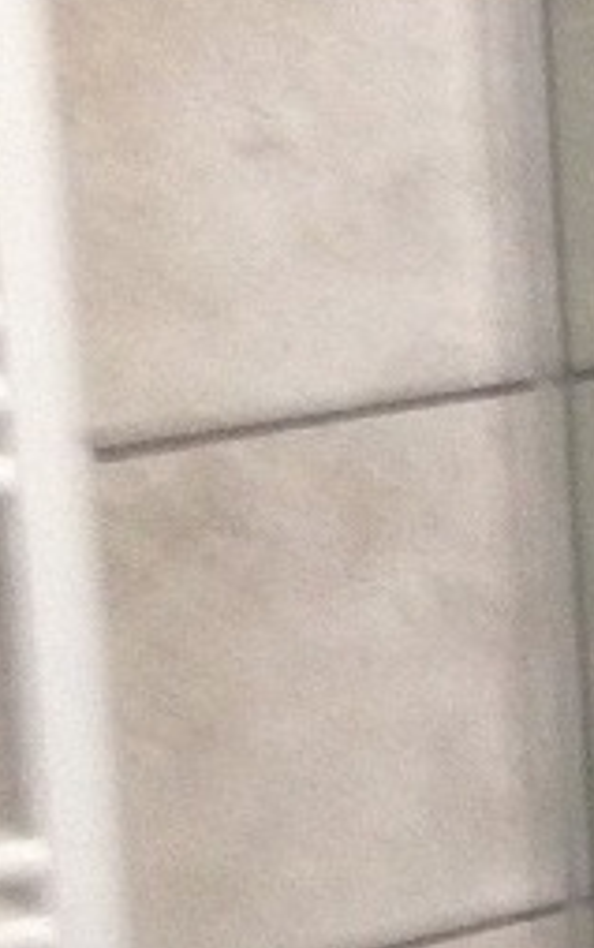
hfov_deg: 7.5
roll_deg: +1.7
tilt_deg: -9.6
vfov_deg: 12.7
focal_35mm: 165
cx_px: 1371
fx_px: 4269
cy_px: 392
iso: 200
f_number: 2.4
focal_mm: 4.12
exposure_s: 1/20
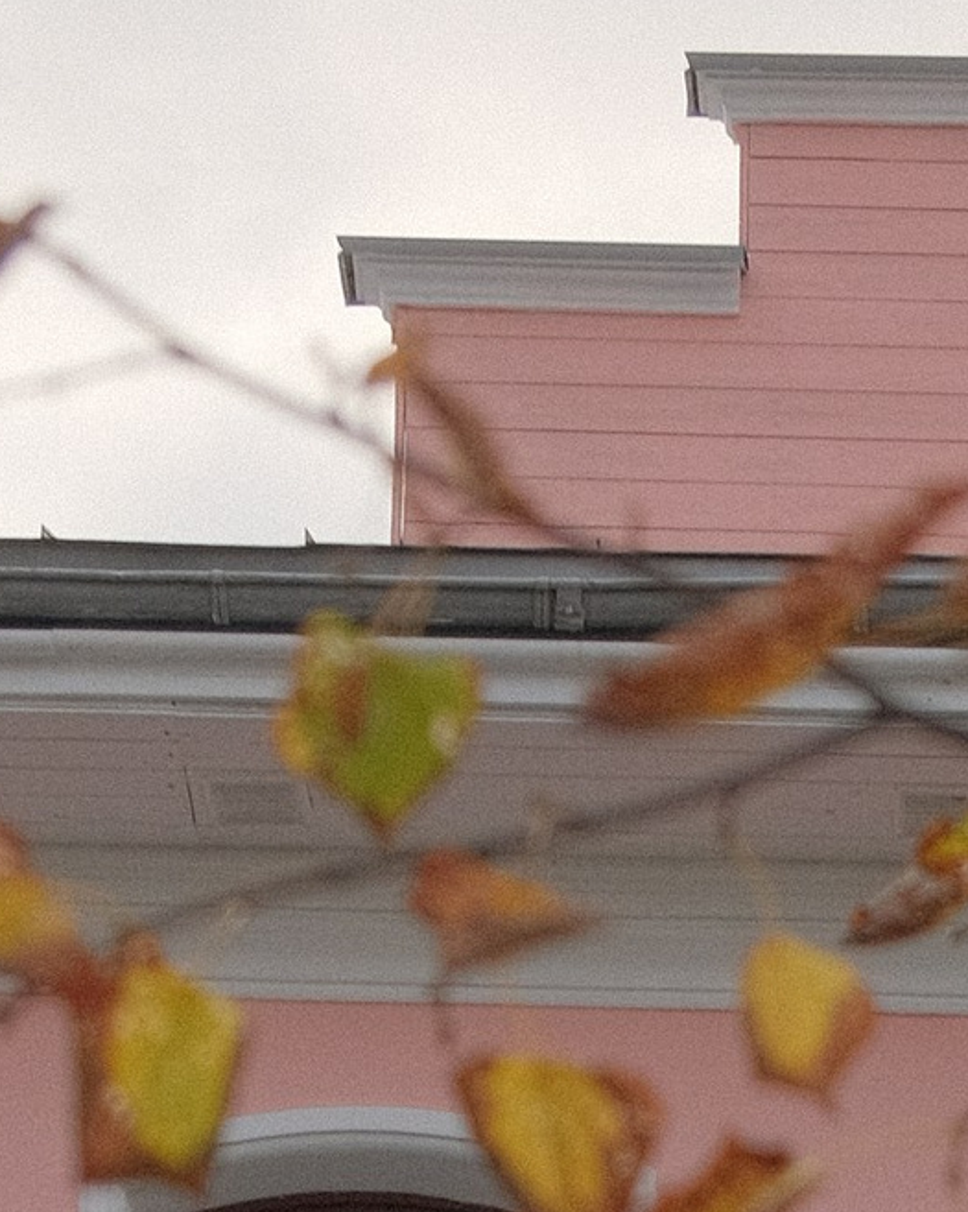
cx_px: 1257
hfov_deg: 6.8
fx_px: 8063
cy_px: 3492
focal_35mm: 225
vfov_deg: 7.6
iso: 640
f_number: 4
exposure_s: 1/1600
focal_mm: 27.6
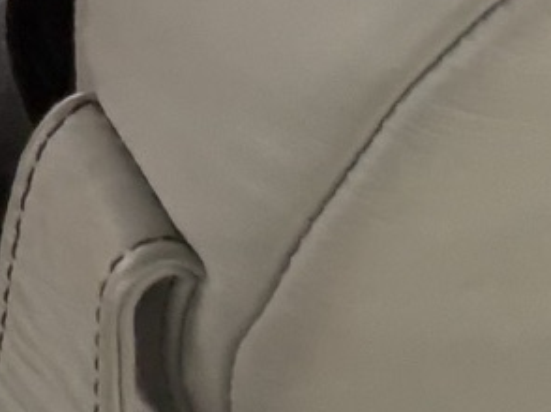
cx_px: -819
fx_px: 2243
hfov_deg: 11.4
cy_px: -824
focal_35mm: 141
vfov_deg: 8.7
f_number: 1.9
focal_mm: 2.69
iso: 40
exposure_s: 1/244
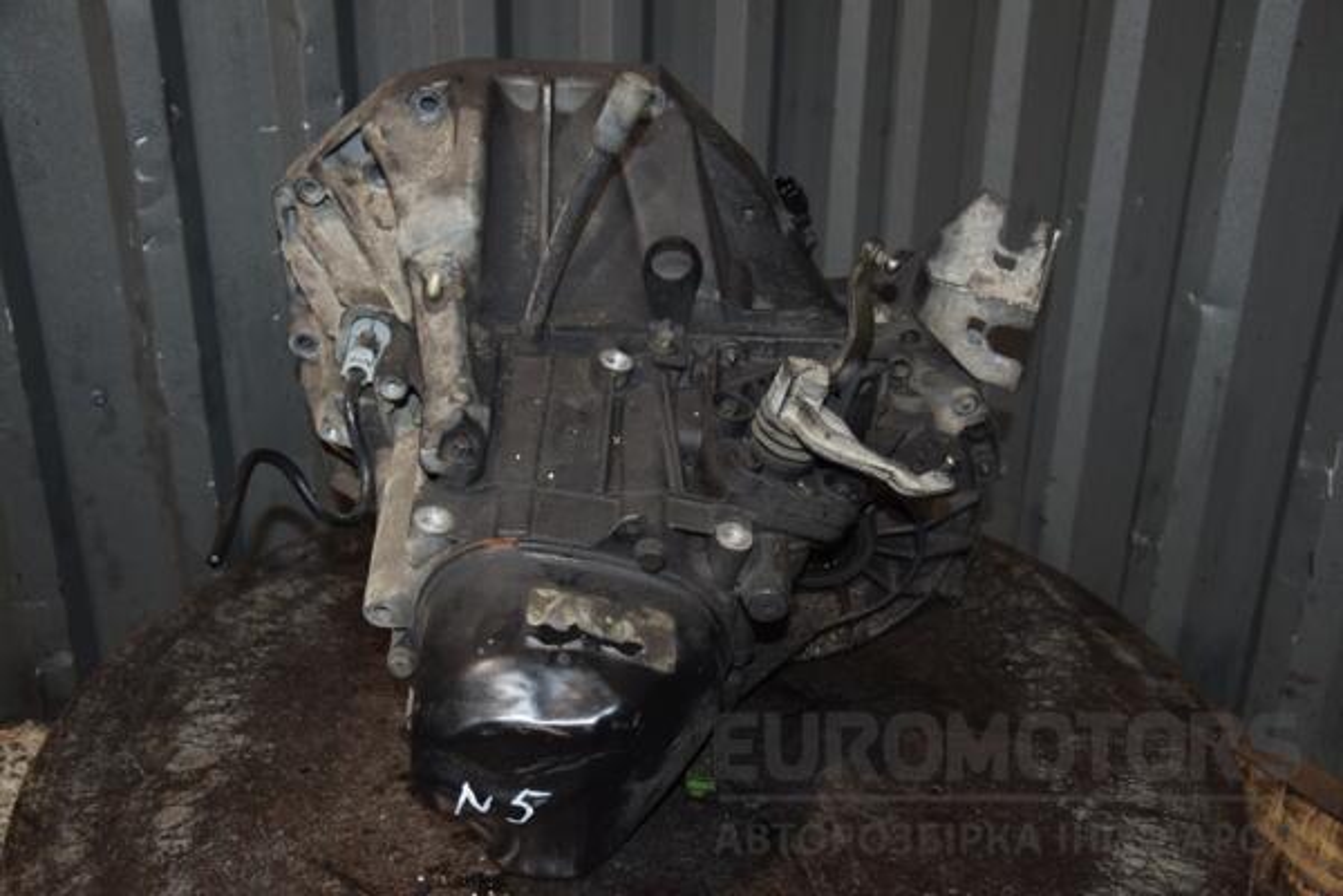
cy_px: 448
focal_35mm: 36
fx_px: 1343
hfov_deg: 53.1
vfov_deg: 36.9
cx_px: 672
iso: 800
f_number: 5
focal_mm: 24
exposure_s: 1/60
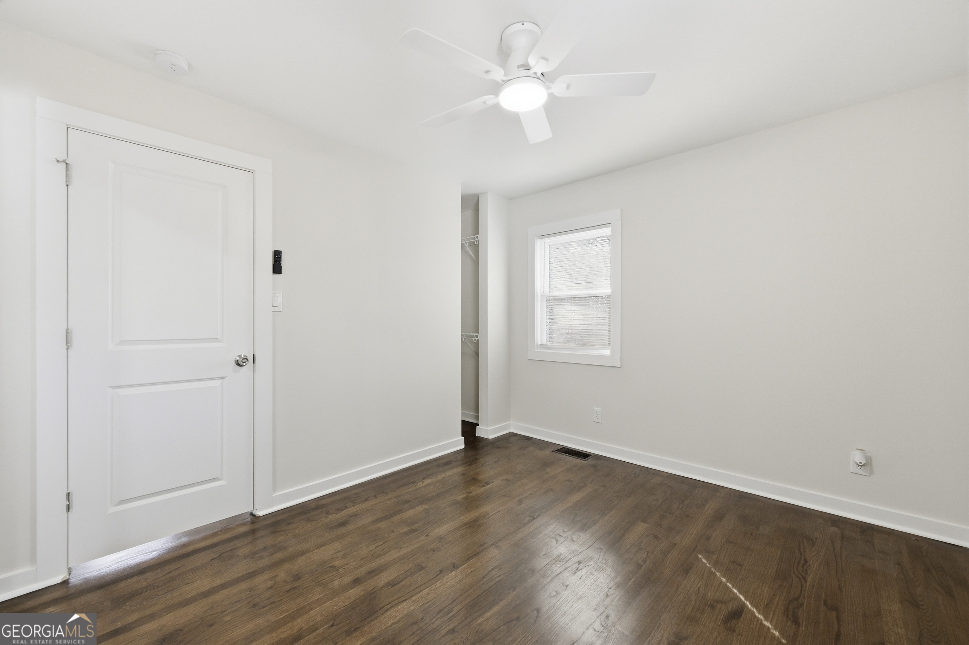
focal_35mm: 14
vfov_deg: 81.1
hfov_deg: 104.3
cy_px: 322
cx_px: 484
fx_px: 377
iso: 400
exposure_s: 1/160
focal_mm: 14
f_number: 8
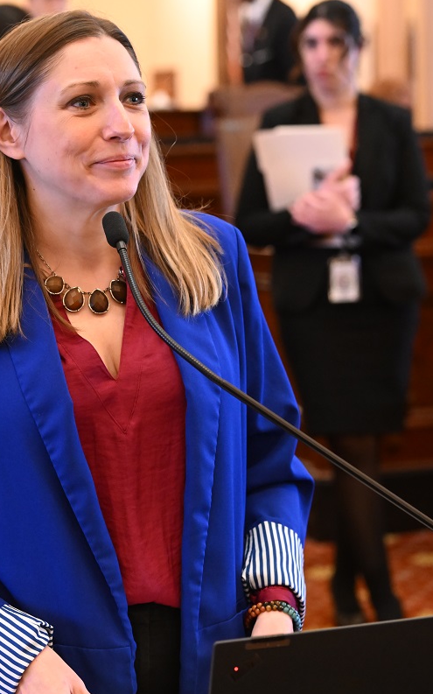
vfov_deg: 19.3
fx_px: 2041
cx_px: 177
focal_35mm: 108
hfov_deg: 12.1
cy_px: 347
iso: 5000
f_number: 4
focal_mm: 70
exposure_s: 1/125
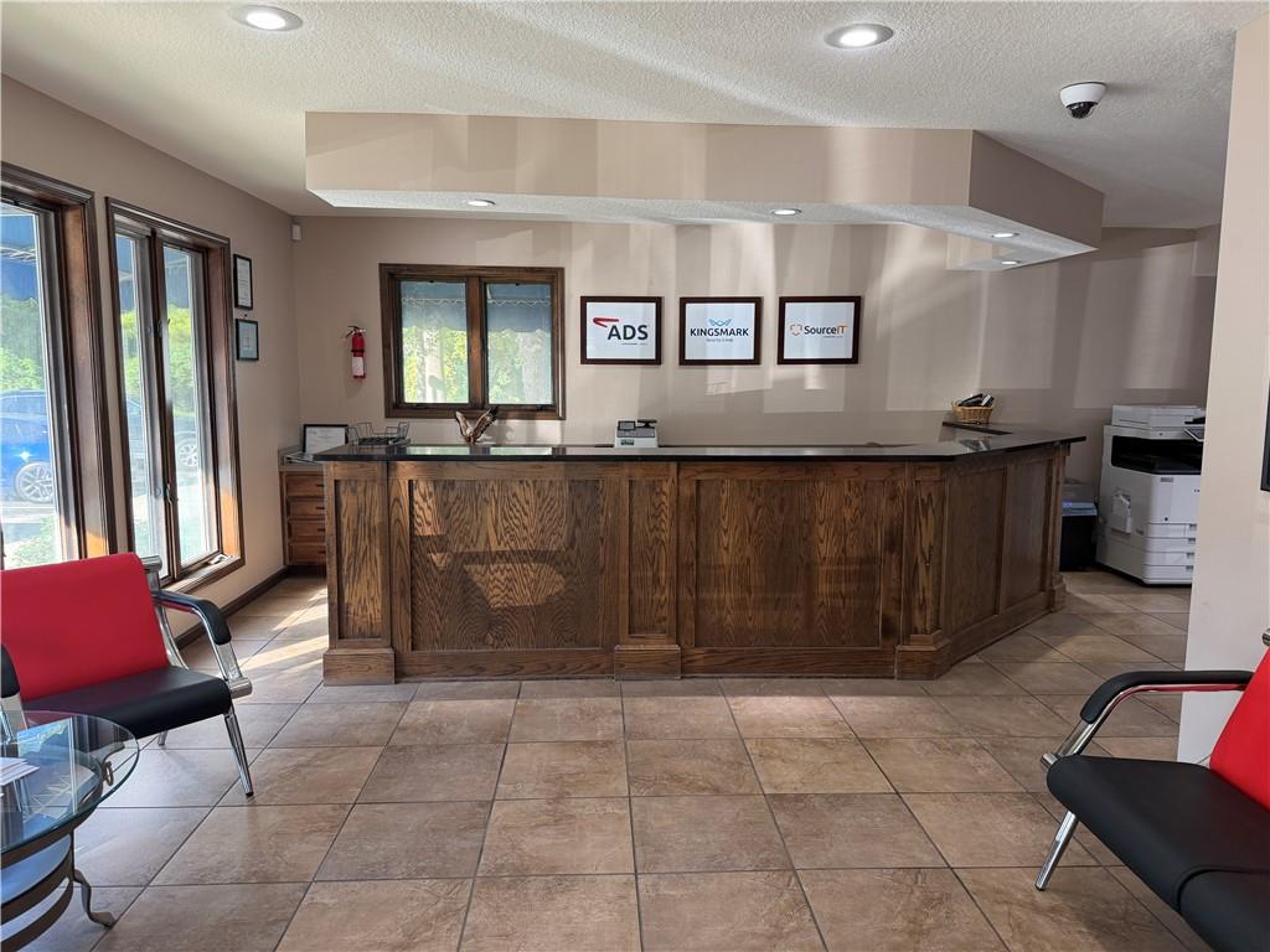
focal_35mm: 24
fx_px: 881
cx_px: 635
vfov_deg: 56.8
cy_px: 476
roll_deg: +0.6
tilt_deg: -7.4
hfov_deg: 71.6
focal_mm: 6.76
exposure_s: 1/120
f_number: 1.78
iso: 160
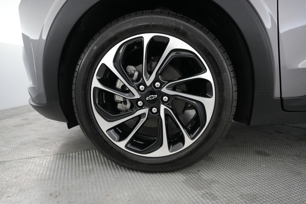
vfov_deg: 53.1
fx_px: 204
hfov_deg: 73.8
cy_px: 102
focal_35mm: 24
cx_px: 153
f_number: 2.8
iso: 5000
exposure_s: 1/160
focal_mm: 24
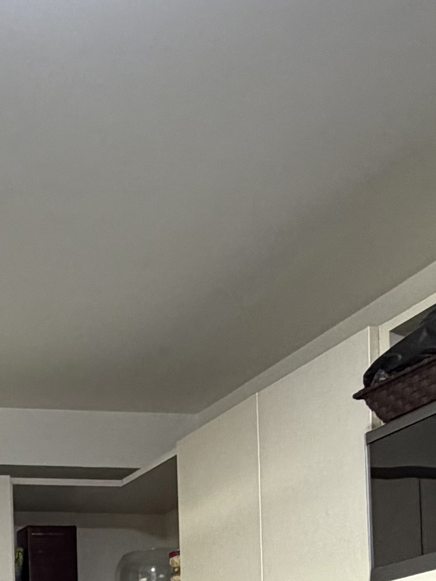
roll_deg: +1.1
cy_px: 789
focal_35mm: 61
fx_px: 1025
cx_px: -134
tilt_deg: -1.3
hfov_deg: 21.6
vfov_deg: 26.1
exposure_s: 1/60
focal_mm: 2.22
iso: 250
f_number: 2.2
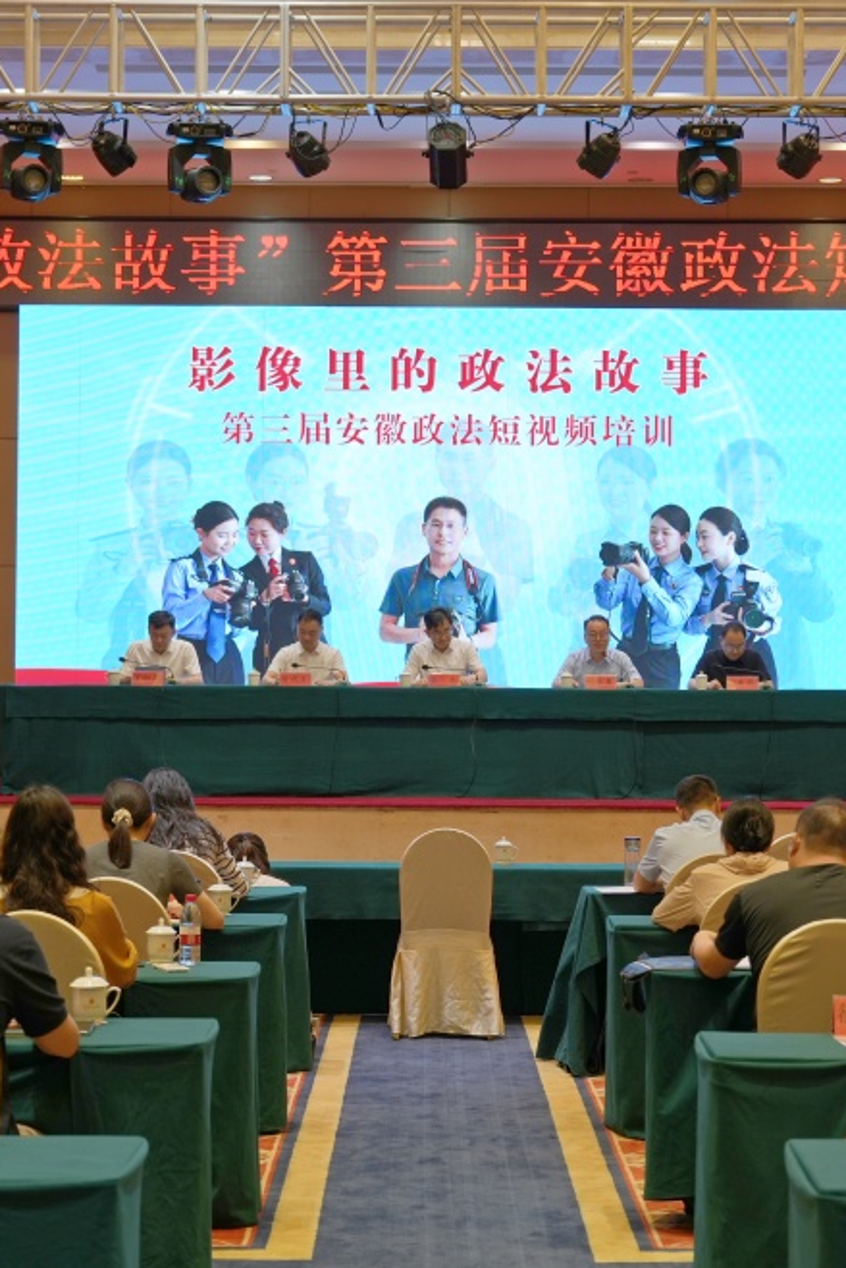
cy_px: 635
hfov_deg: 18.0
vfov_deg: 26.6
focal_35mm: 76
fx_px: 2677
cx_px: 436
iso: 200
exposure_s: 1/60
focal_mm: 50
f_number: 4
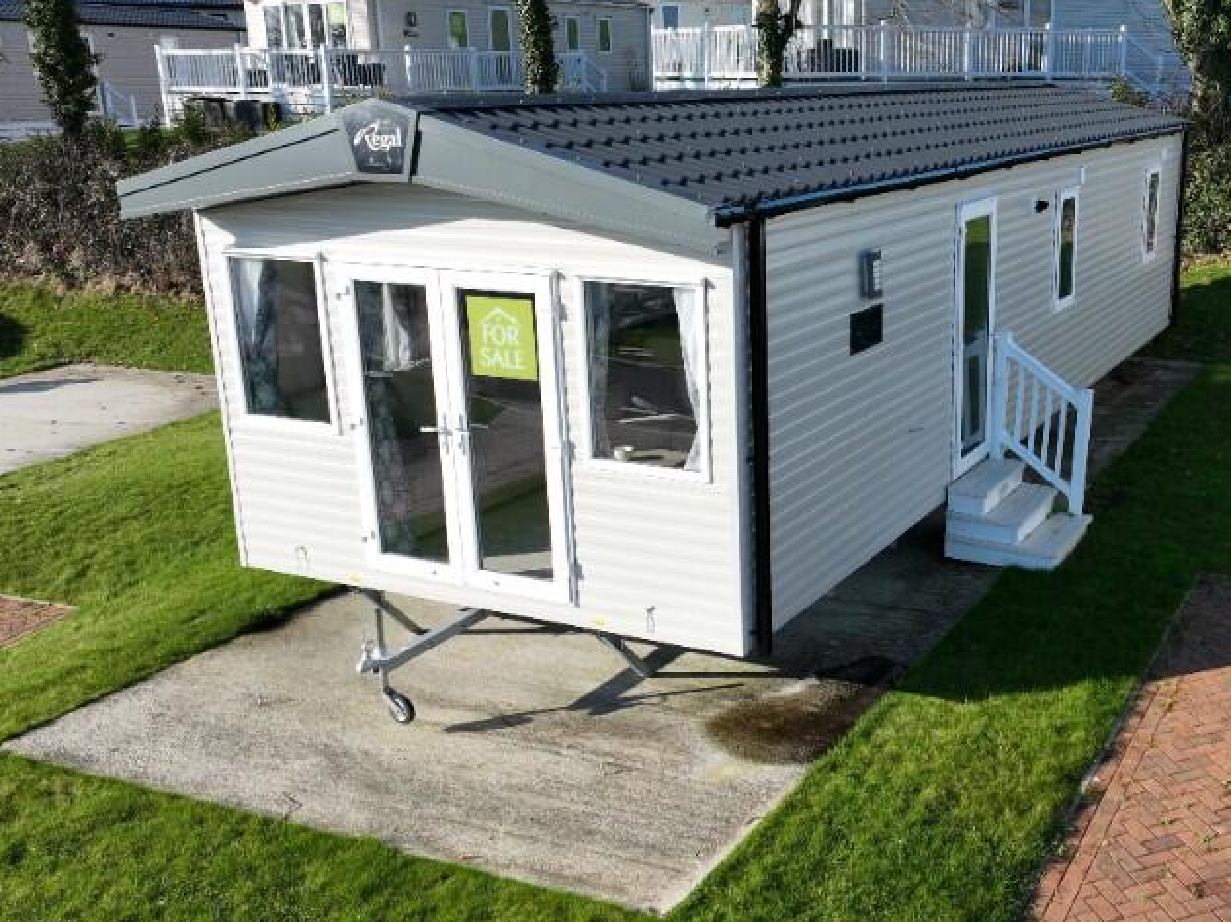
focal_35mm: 39
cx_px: 846
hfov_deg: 46.9
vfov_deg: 36.8
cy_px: 511
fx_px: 1386
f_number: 2.8
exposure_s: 1/1600
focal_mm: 12.29
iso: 200
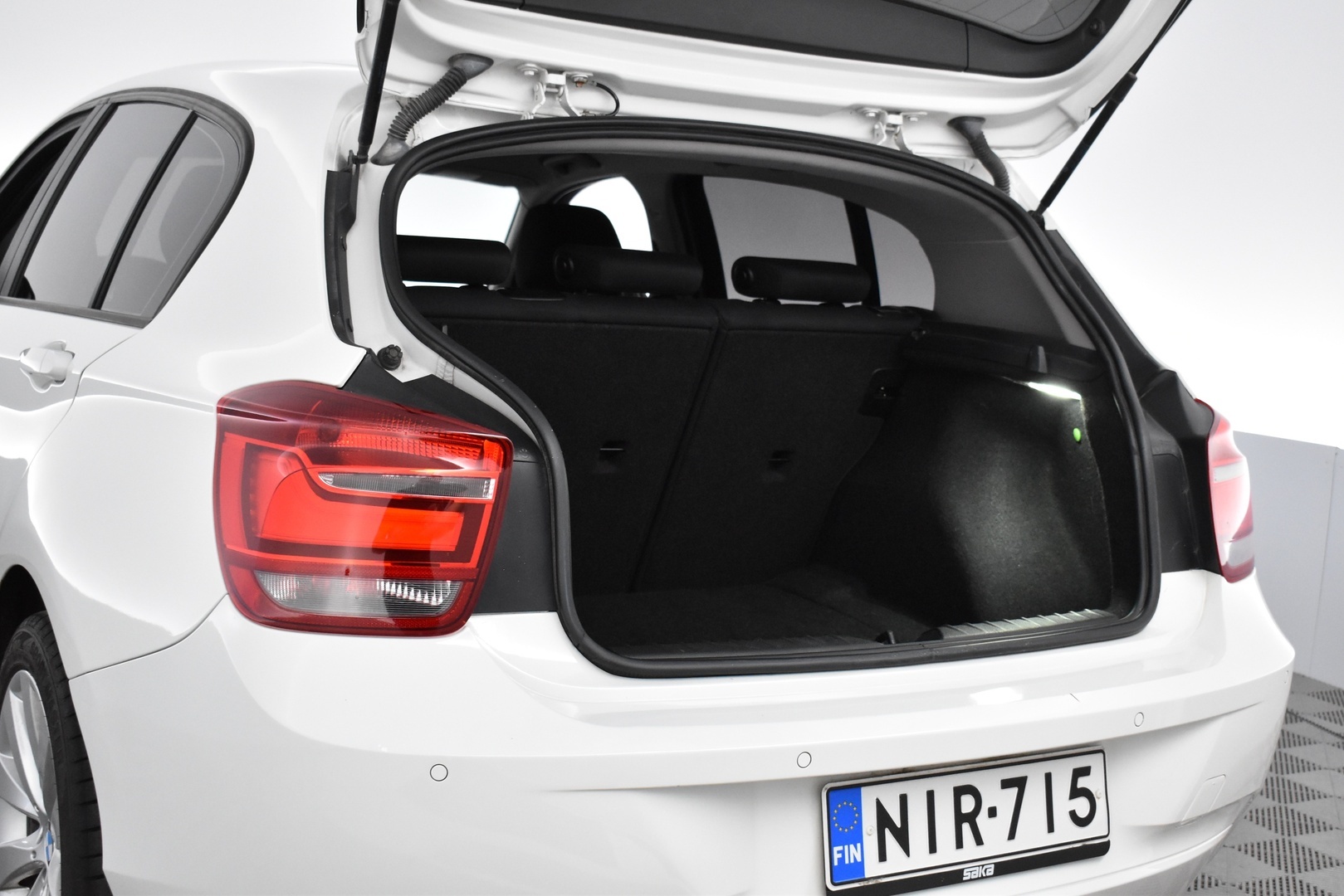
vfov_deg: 29.9
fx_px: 1680
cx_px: 672
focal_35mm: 45
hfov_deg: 43.6
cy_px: 448
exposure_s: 1/100
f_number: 5
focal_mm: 30
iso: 3200
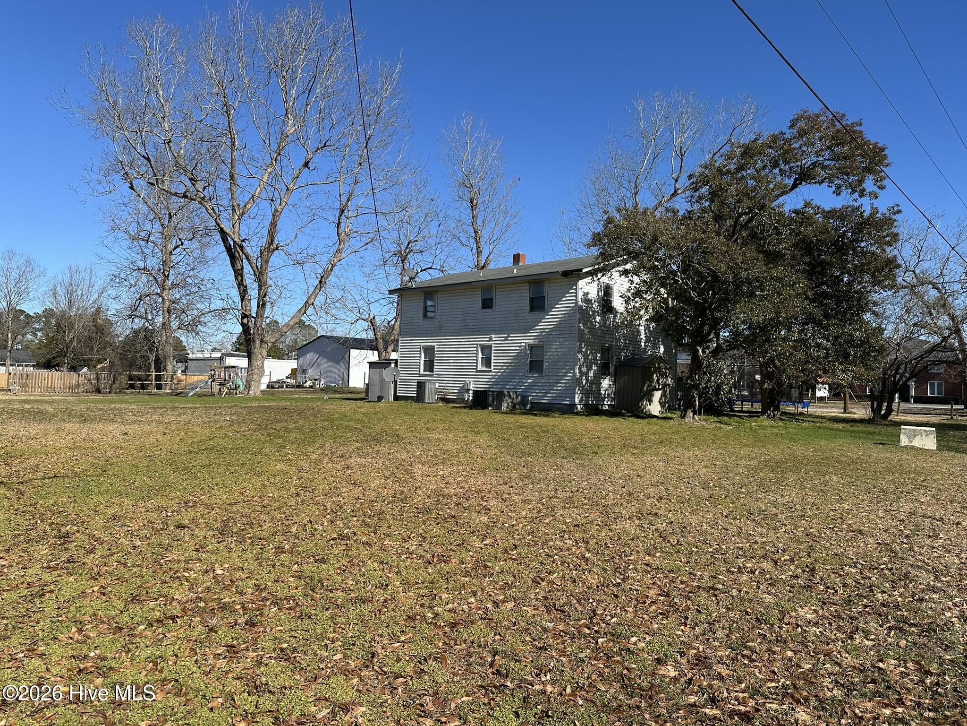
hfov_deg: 71.6
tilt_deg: +2.7
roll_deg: -2.2
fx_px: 670
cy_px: 363
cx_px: 484
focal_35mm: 24
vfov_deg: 56.8
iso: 80
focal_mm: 6.86
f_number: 1.78
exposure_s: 1/4184
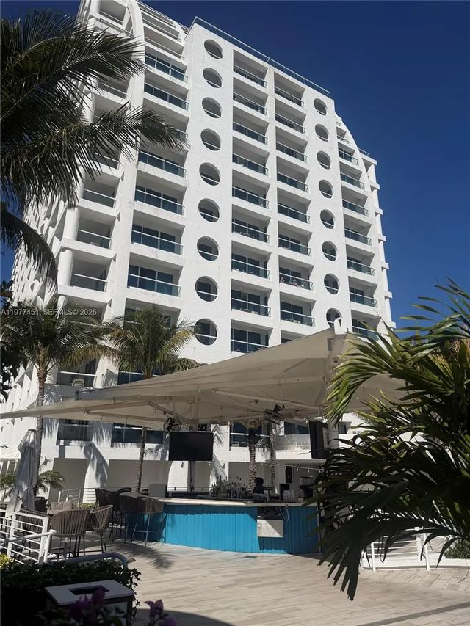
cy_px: 313
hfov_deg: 56.8
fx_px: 434
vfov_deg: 71.6
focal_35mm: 24
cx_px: 235
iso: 80
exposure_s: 1/11905
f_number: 1.78
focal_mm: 6.76
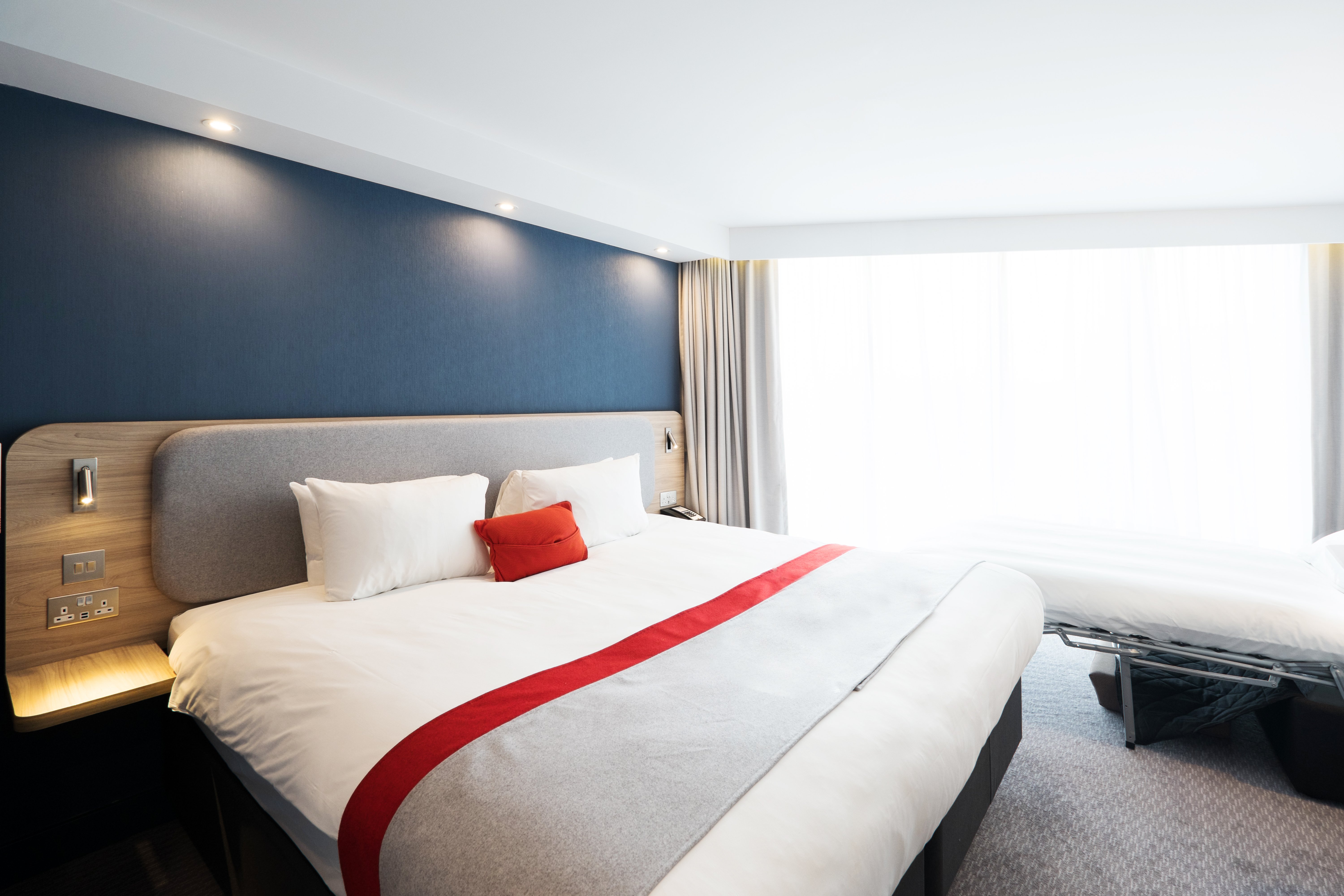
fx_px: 560
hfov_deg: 100.4
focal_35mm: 15
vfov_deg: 77.3
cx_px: 672
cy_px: 448
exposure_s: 1/20
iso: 200
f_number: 4
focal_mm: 10
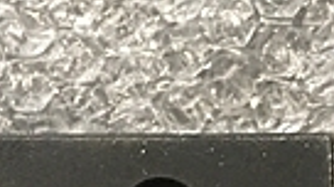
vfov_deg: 7.7
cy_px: 408
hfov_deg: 13.7
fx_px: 1318
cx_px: -135
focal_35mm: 149
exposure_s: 1/30
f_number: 2.2
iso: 40
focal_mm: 4.15
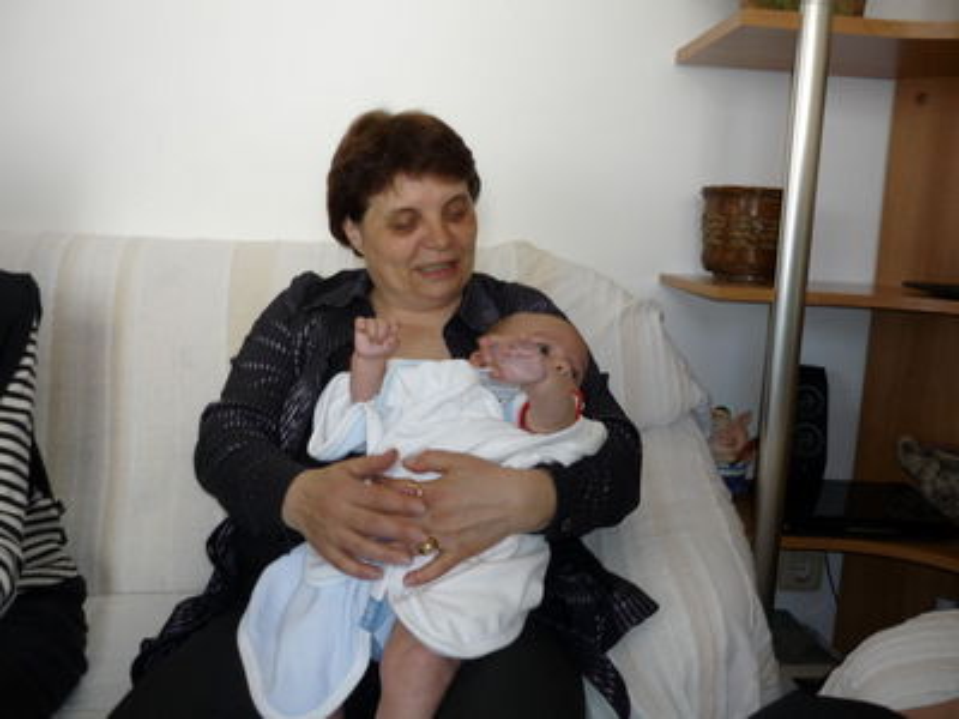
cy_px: 360
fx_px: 914
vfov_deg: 42.9
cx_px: 480
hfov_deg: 55.4
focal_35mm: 33
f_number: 2.8
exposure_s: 1/40
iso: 100
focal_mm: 5.5
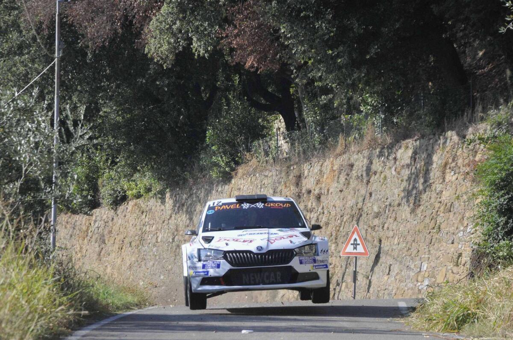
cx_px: 256
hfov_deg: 13.1
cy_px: 170
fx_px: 2242
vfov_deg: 8.7
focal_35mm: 158
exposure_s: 1/1250
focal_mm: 105
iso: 560
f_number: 6.3
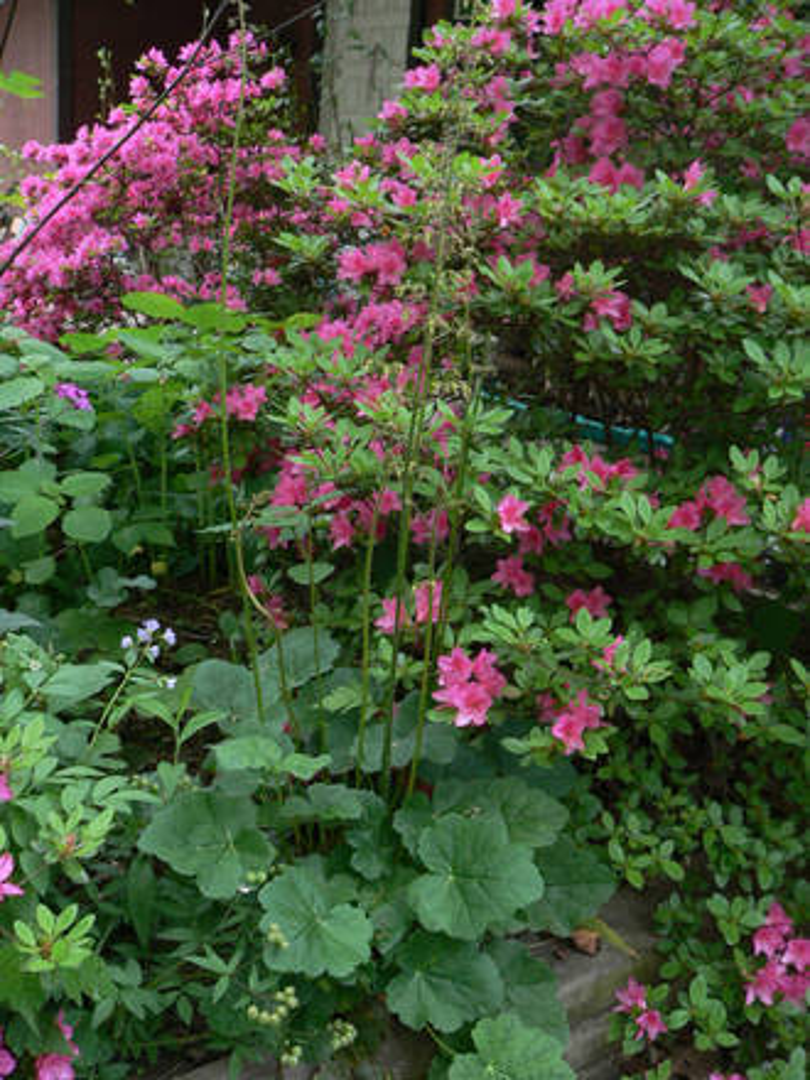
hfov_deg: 39.7
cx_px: 405
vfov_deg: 51.4
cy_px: 540
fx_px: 1123
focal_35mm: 36
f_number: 2.8
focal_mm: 6
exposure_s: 1/125
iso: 200
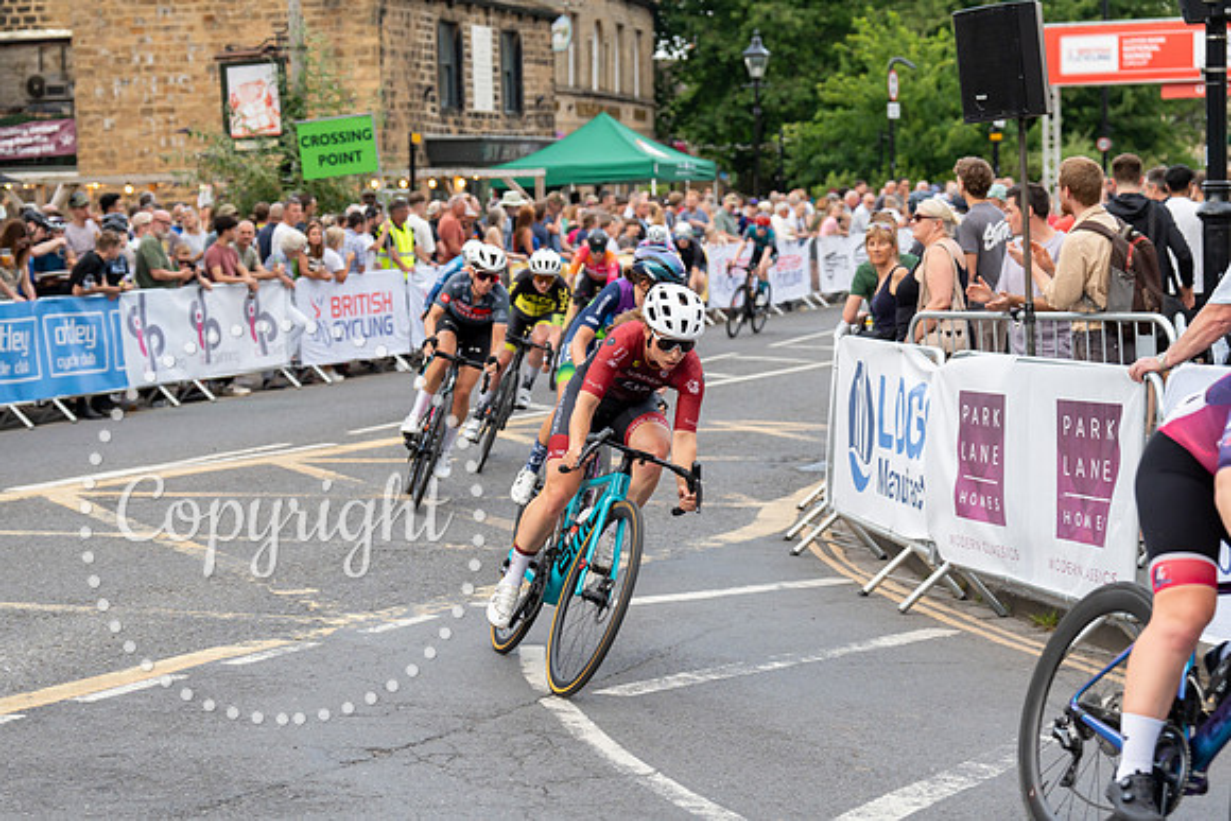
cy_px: 410
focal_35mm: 77
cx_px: 616
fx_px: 2633
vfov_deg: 17.7
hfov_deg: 26.3
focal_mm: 77
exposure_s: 1/800
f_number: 4
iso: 800
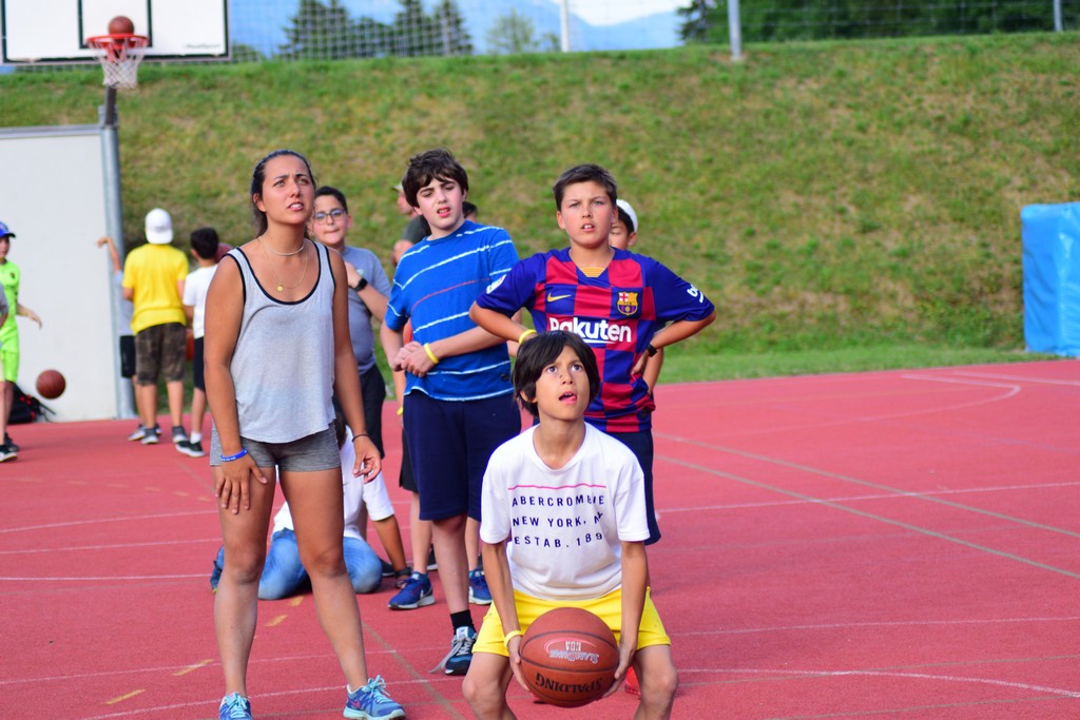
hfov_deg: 18.2
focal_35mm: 112
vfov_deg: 12.2
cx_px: 540
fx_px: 3375
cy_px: 360
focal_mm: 75
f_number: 4
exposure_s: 1/640
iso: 500
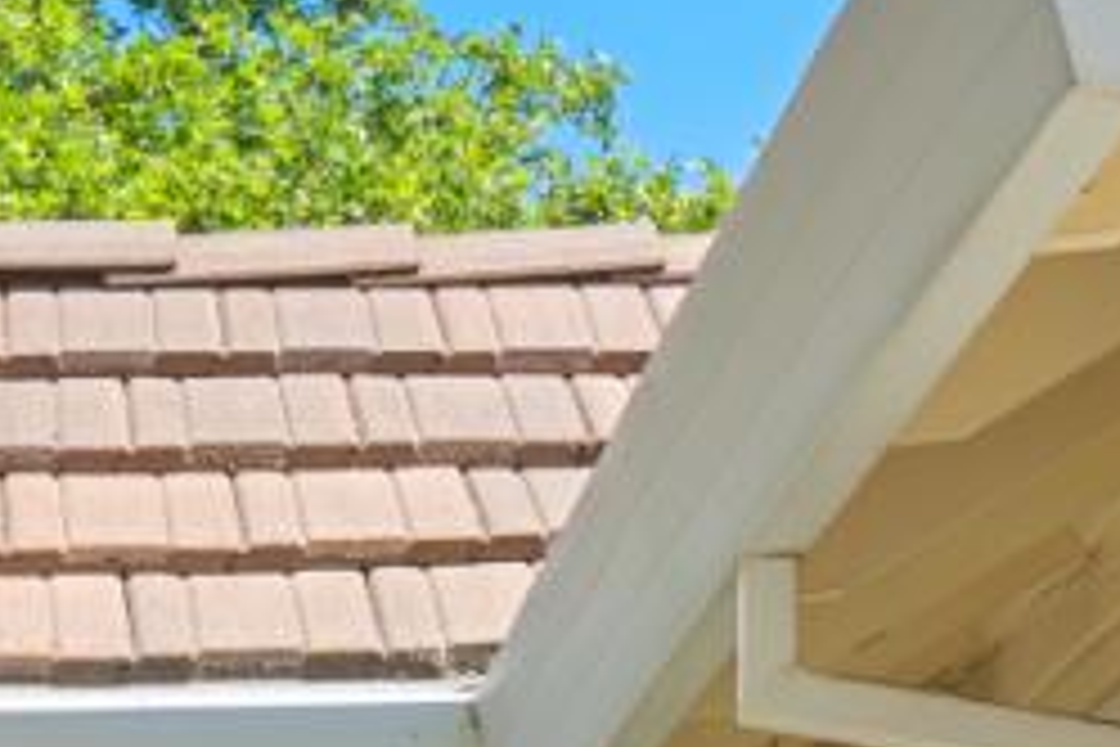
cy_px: 1904
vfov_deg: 6.7
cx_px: 13
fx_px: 6004
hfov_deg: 10.6
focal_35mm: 193
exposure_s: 1/50
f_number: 11
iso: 100
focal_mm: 32
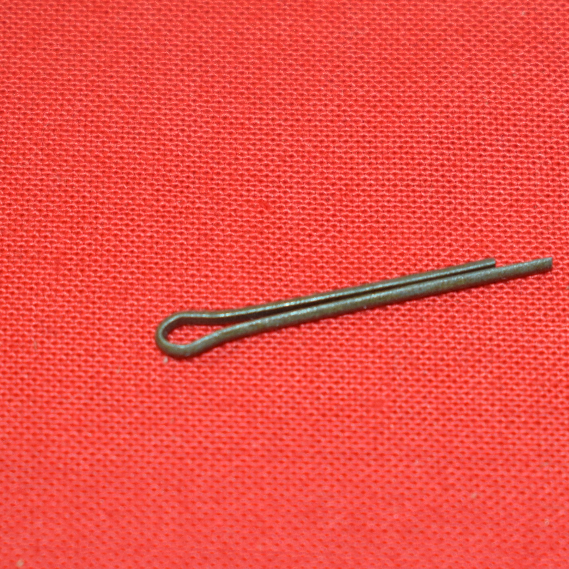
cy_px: 297
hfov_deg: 11.5
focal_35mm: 152
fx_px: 2825
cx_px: 380
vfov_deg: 11.5
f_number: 5.6
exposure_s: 1/60
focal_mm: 55
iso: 800
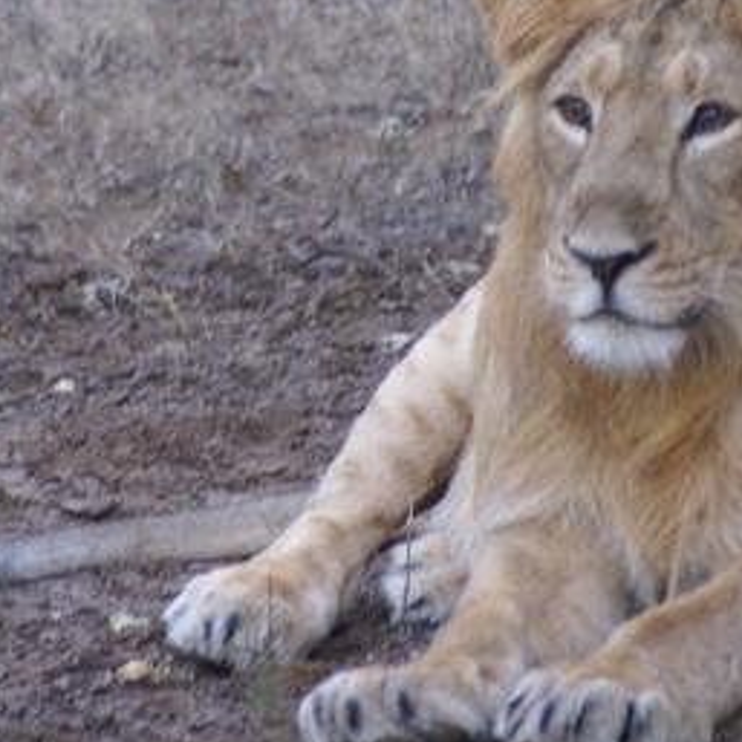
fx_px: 15084
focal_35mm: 622
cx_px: 427
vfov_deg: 2.8
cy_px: 357
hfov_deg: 2.8
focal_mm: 280
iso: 400
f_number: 5.6
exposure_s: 1/5
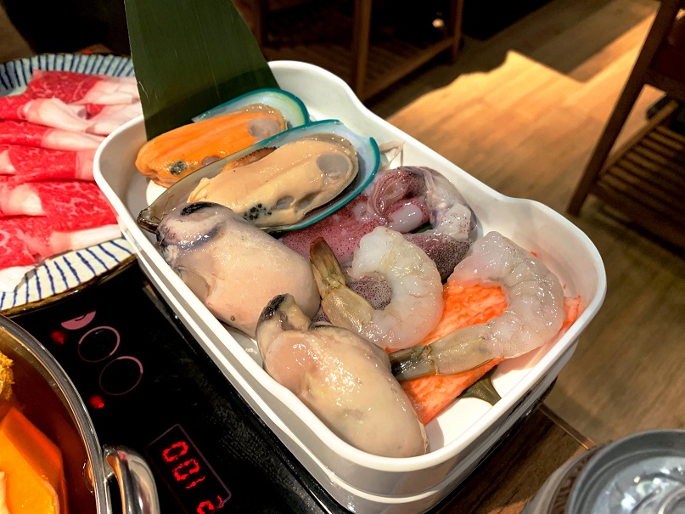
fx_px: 514
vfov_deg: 53.1
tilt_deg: -50.1
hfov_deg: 67.3
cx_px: 342
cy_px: 257
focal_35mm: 26
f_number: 1.8
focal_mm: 4.25
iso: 160
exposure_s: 1/50
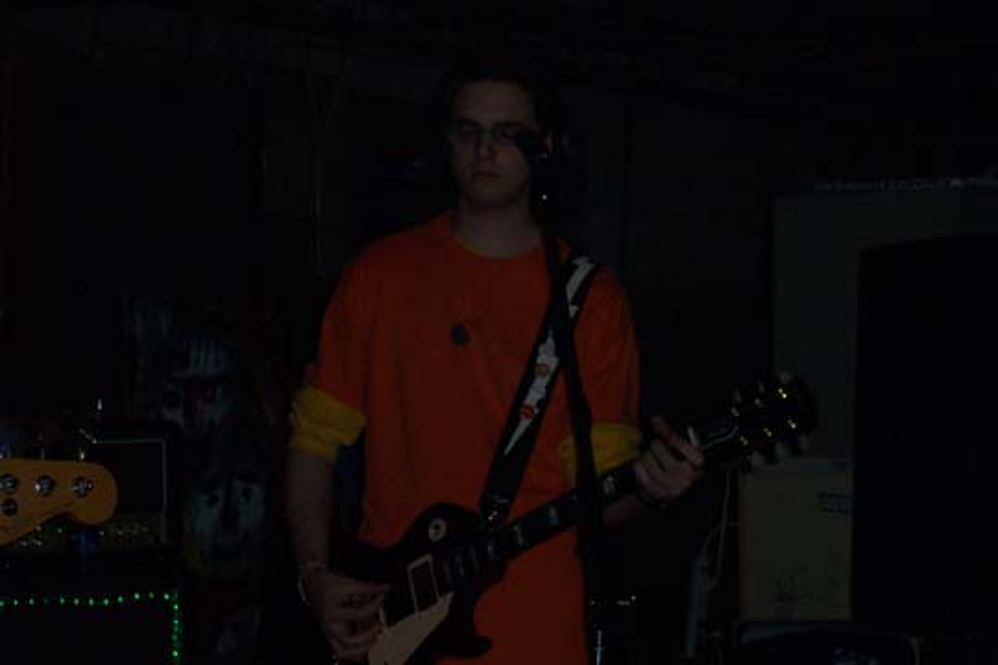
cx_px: 499
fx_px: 3160
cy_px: 332
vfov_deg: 12.0
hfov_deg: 17.9
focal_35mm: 114
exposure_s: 1/90
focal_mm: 24
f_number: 4.8
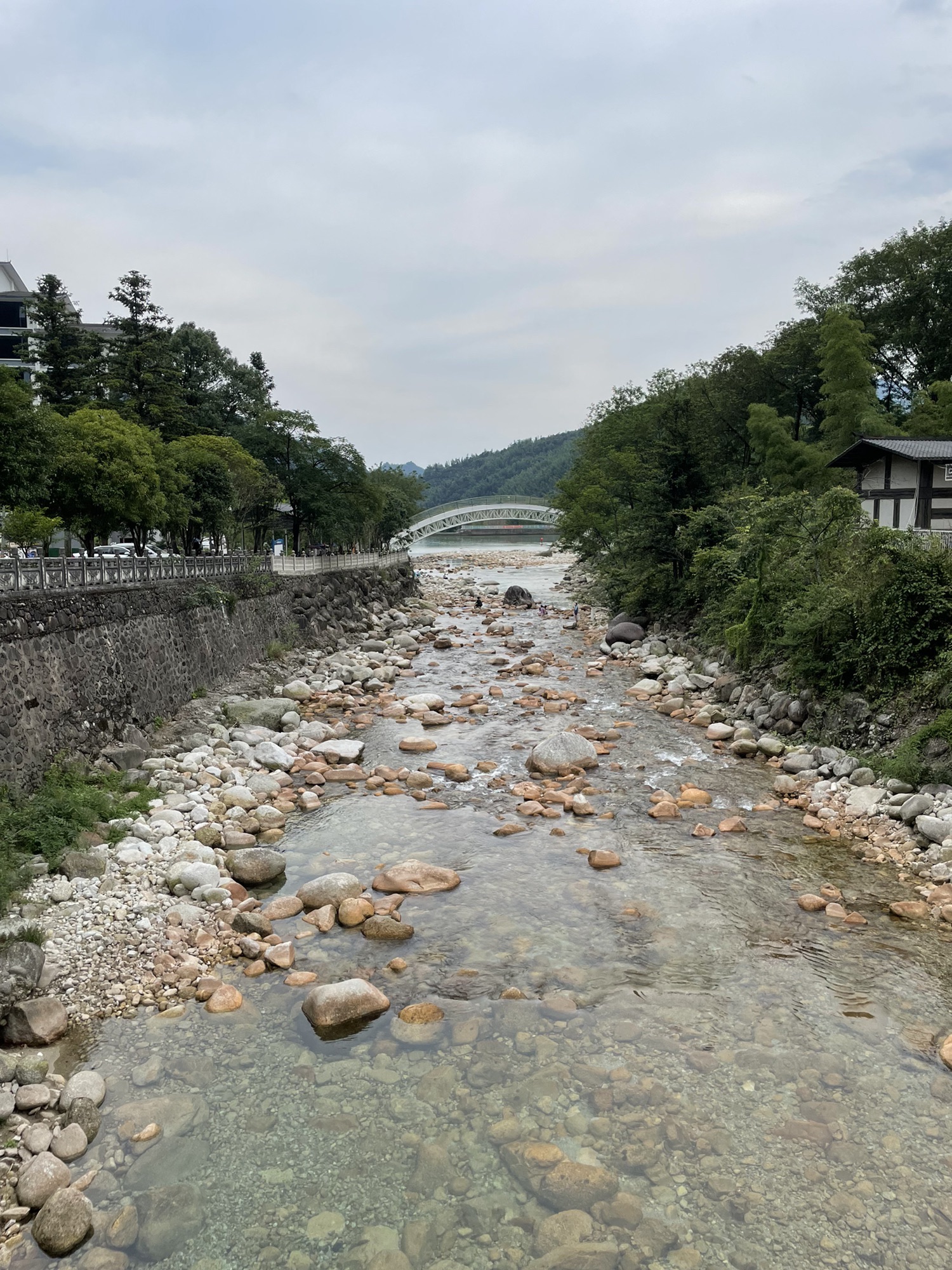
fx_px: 953
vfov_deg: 67.3
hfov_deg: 53.1
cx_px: 476
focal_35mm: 26
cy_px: 635
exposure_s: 1/2618
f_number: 1.6
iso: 32
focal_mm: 4.2
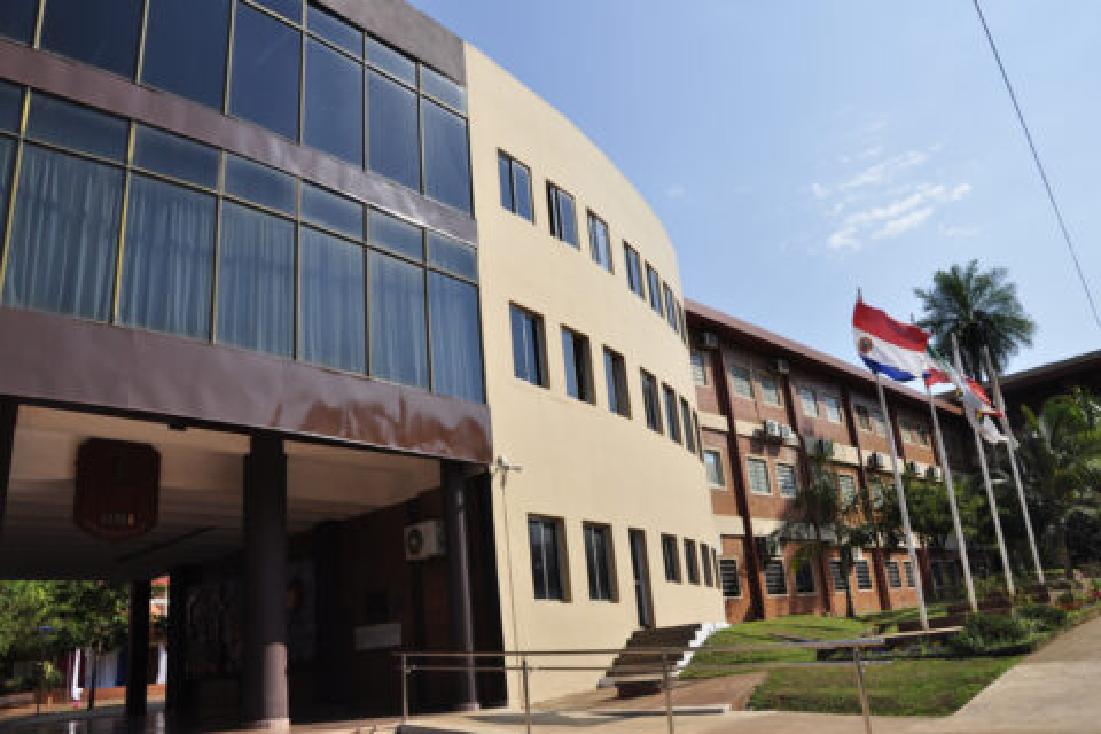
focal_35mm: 27
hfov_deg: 67.4
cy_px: 367
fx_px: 826
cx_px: 550
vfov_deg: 47.9
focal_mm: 18
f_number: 8
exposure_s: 1/1250
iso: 500
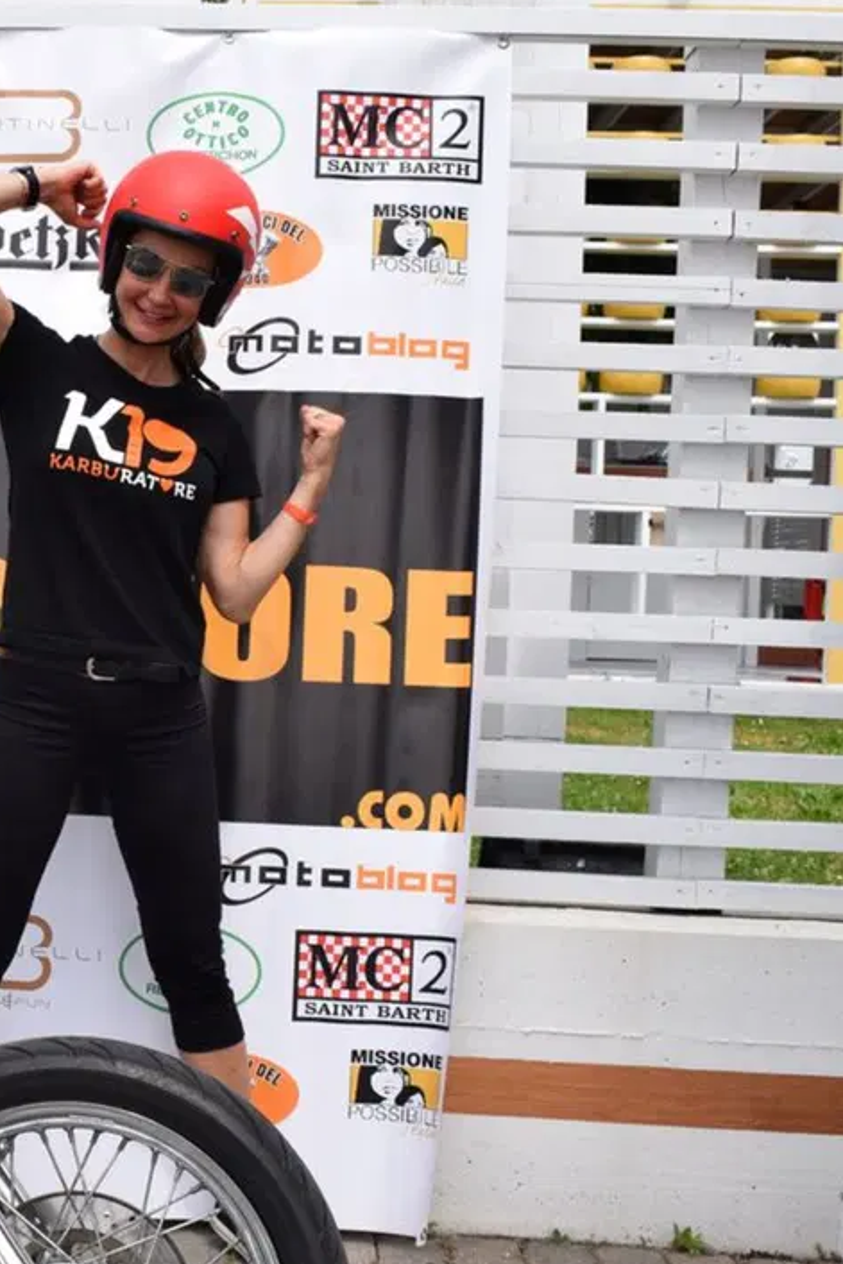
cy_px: 653
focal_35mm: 51
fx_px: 1790
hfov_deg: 25.4
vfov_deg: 38.9
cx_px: 27
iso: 200
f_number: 10
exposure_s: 1/400
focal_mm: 20
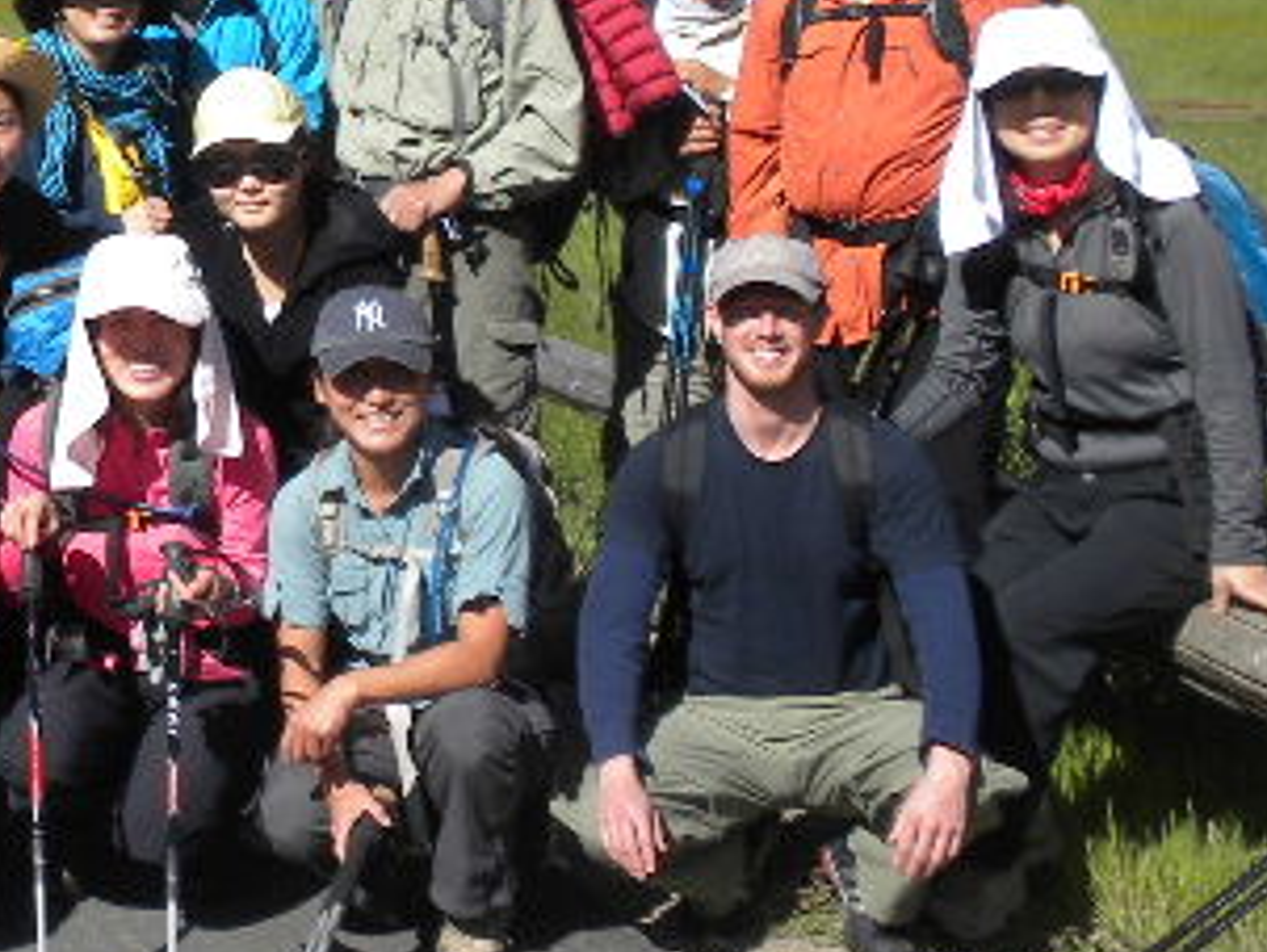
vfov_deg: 15.0
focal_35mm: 98
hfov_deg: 19.0
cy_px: 122
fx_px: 3590
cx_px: -231
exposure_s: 1/90.2
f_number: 10
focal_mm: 6.6
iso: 64
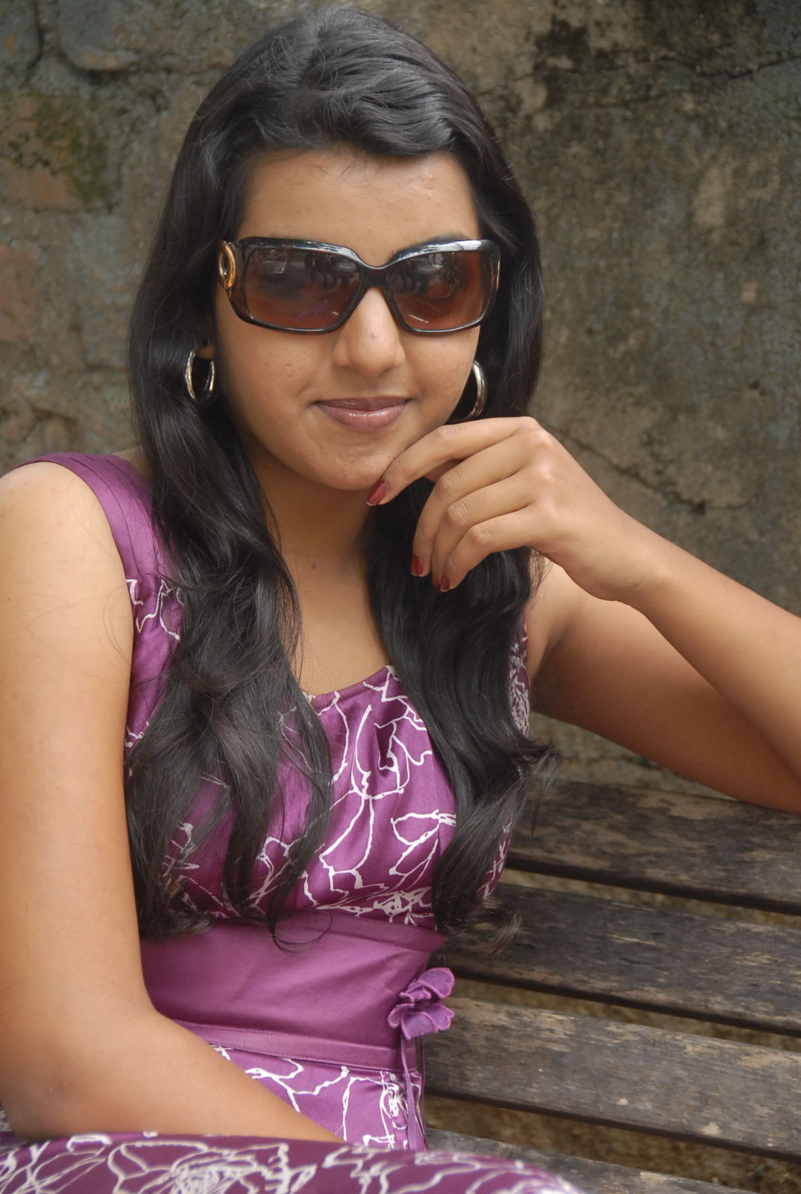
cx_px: 400
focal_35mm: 135
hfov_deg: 10.2
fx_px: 4484
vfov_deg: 15.2
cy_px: 597
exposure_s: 1/80
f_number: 5.6
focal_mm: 90
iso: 400
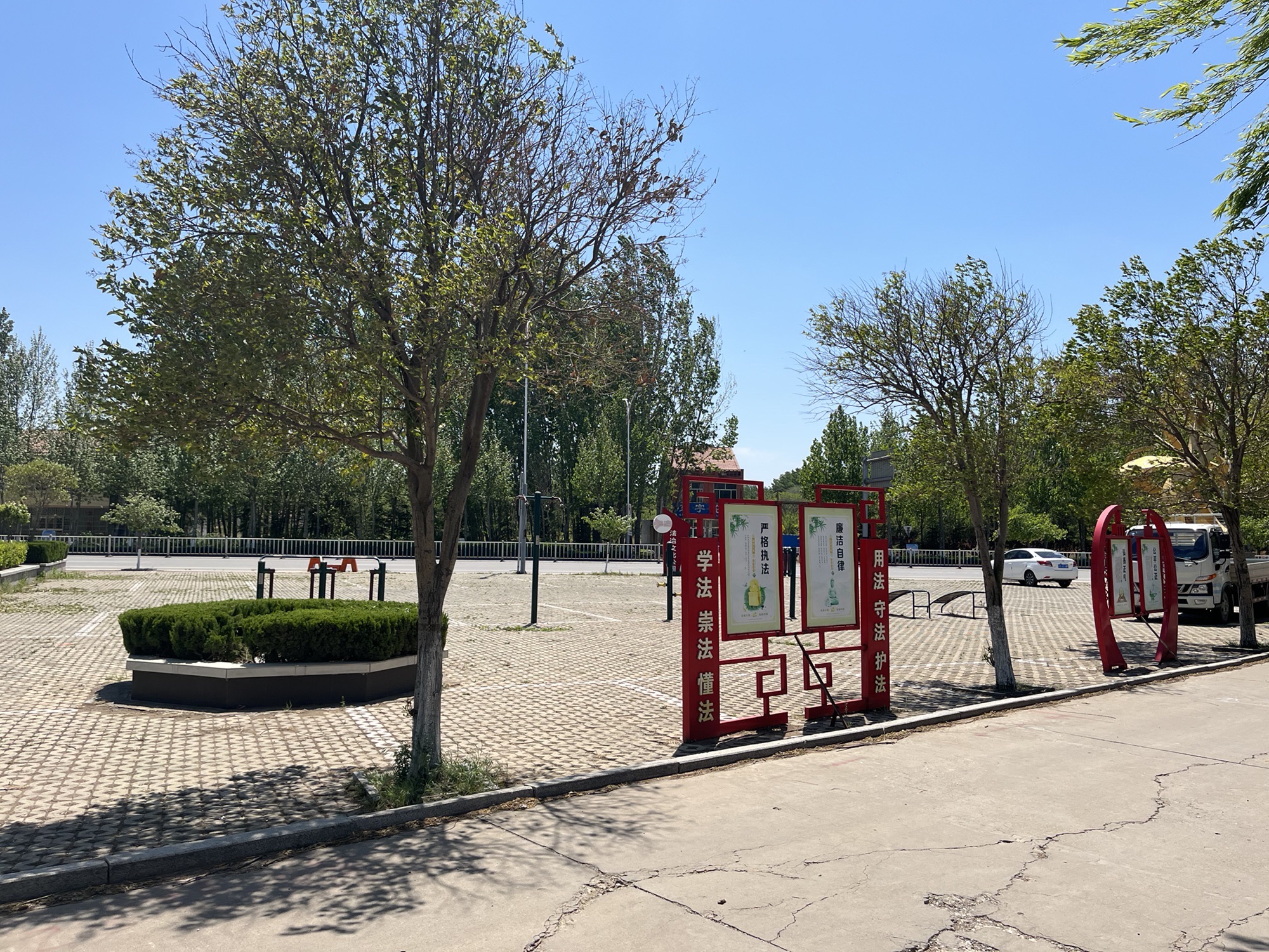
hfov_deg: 67.3
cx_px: 634
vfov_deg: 53.1
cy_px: 476
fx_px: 953
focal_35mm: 26
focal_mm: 5.1
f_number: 1.6
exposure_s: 1/4149
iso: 50
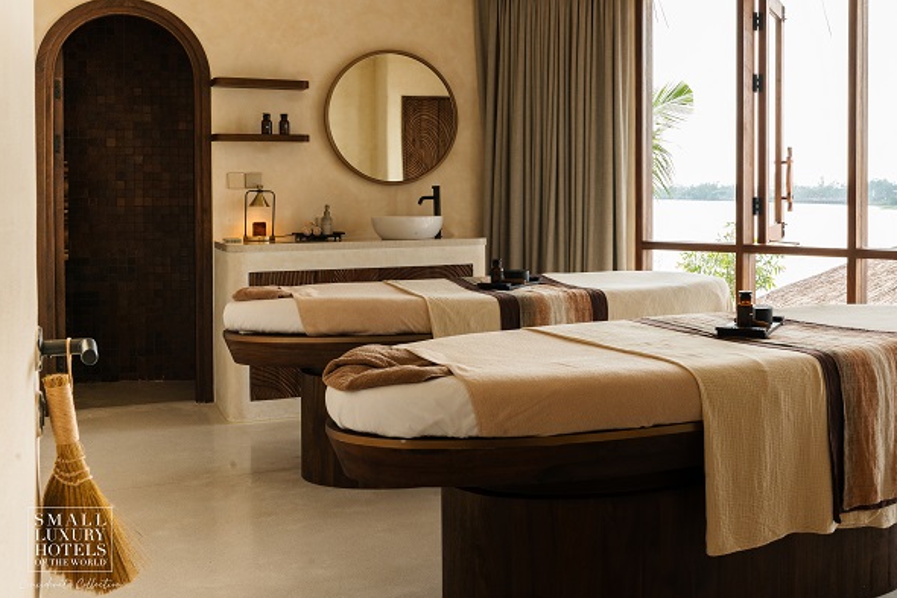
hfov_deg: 45.7
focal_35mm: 42
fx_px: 1046
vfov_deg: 31.7
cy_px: 208
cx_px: 604
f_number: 13
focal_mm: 31
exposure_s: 1/60
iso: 400
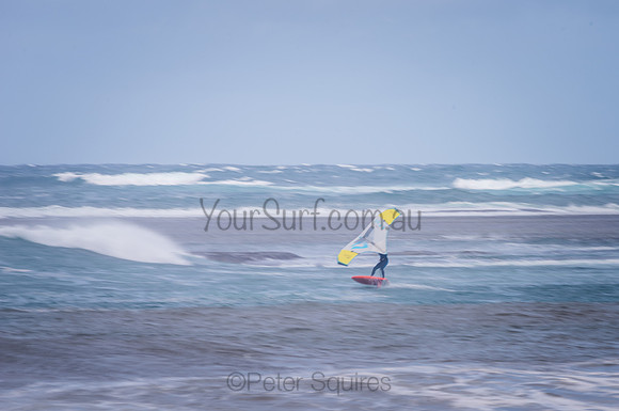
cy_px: 197
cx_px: 378
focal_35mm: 614
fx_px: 10543
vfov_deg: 2.2
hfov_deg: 3.4
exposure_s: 1/20
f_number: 13
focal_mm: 500
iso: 31
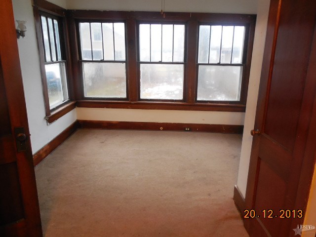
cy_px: 118
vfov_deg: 54.9
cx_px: 158
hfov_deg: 69.4
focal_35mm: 25
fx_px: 228
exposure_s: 1/10
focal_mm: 4.5
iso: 400
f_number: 3.3
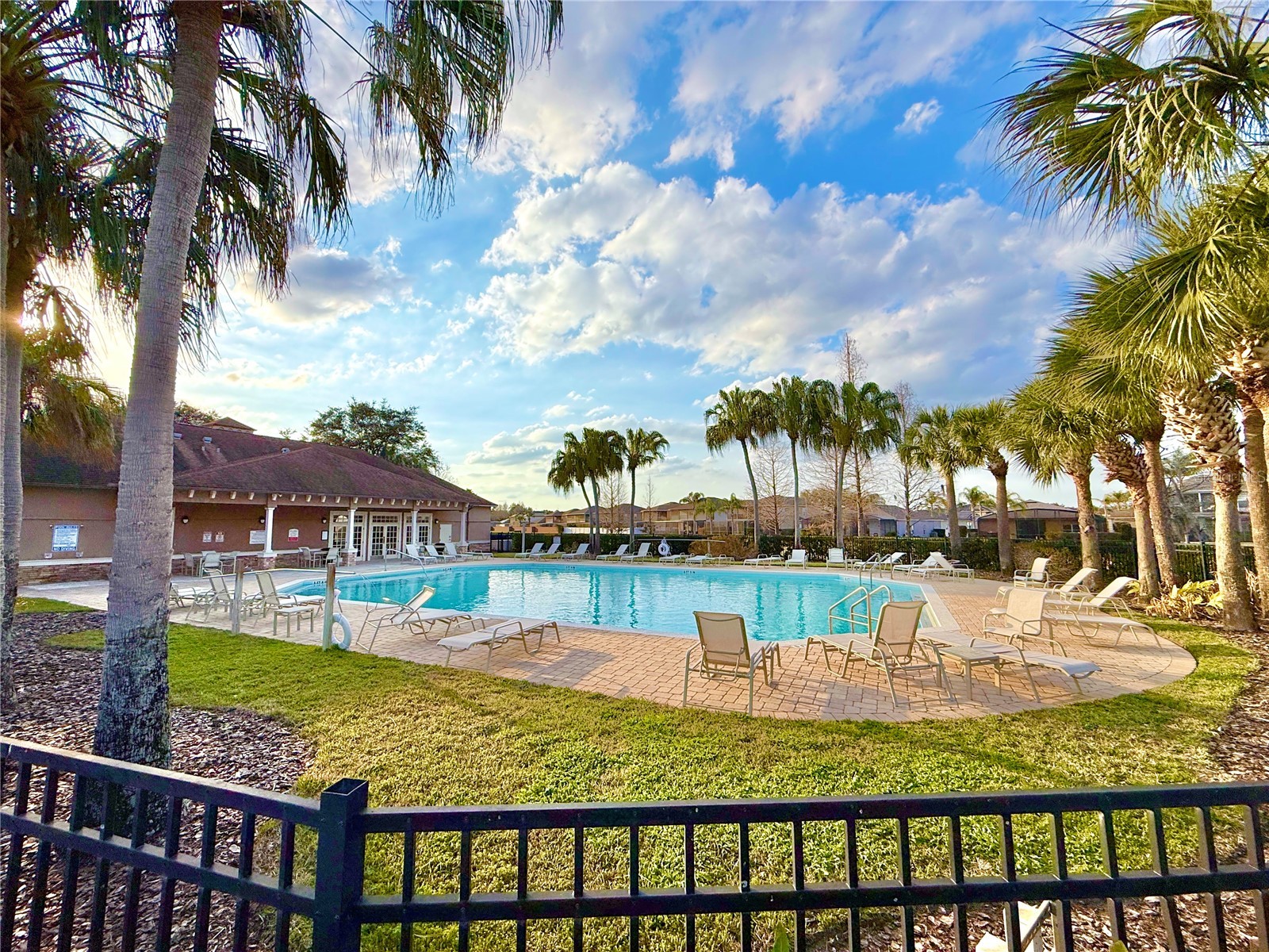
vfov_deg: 85.7
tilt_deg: +6.1
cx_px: 634
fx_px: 513
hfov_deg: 102.1
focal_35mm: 14
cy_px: 476
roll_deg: +0.3
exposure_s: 1/3460
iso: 50
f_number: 2.2
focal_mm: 2.22
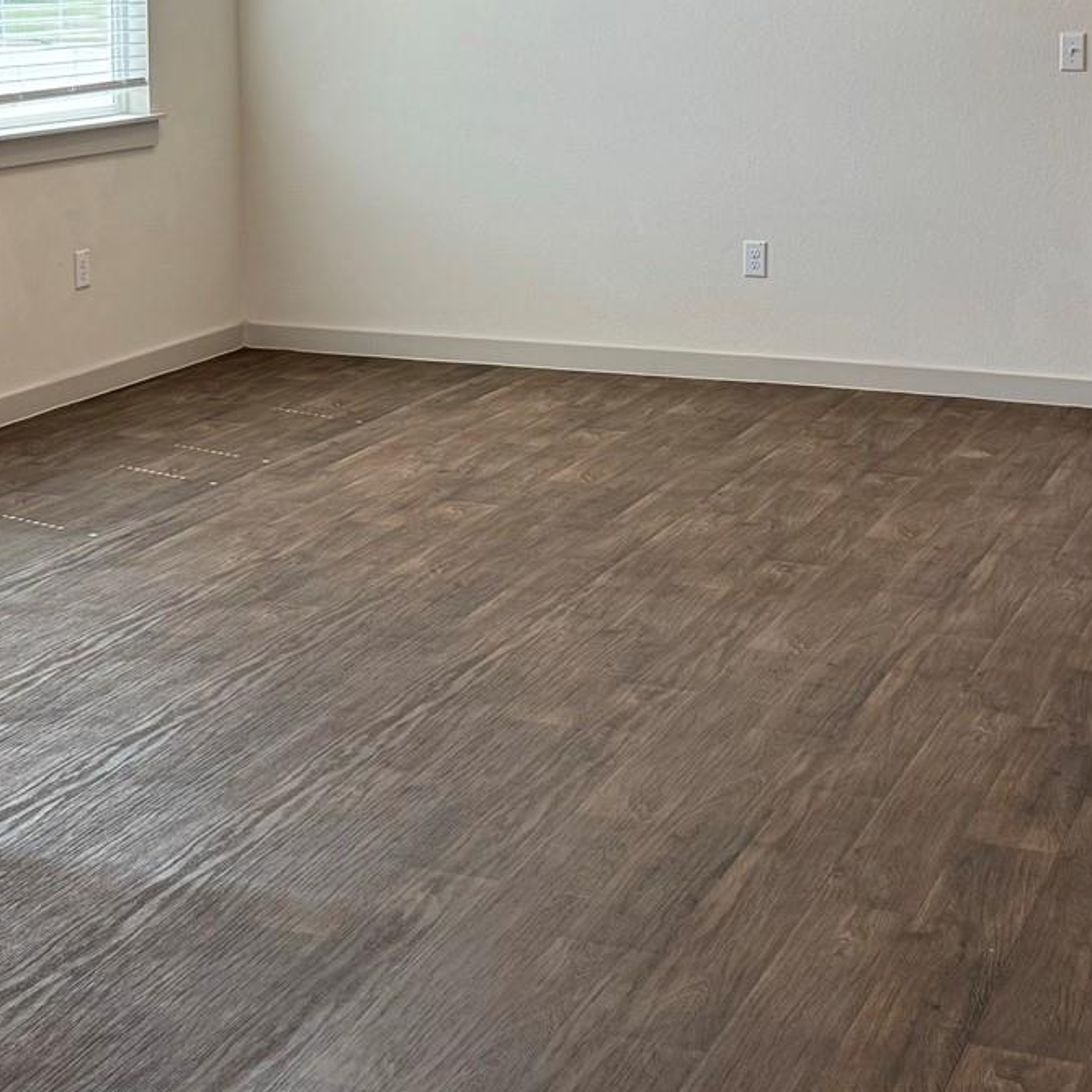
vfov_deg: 25.9
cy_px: 181
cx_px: 669
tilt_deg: -6.1
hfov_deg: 26.4
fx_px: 2320
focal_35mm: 65
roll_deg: -1.2
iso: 80
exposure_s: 1/120
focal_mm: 6.76
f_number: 1.78
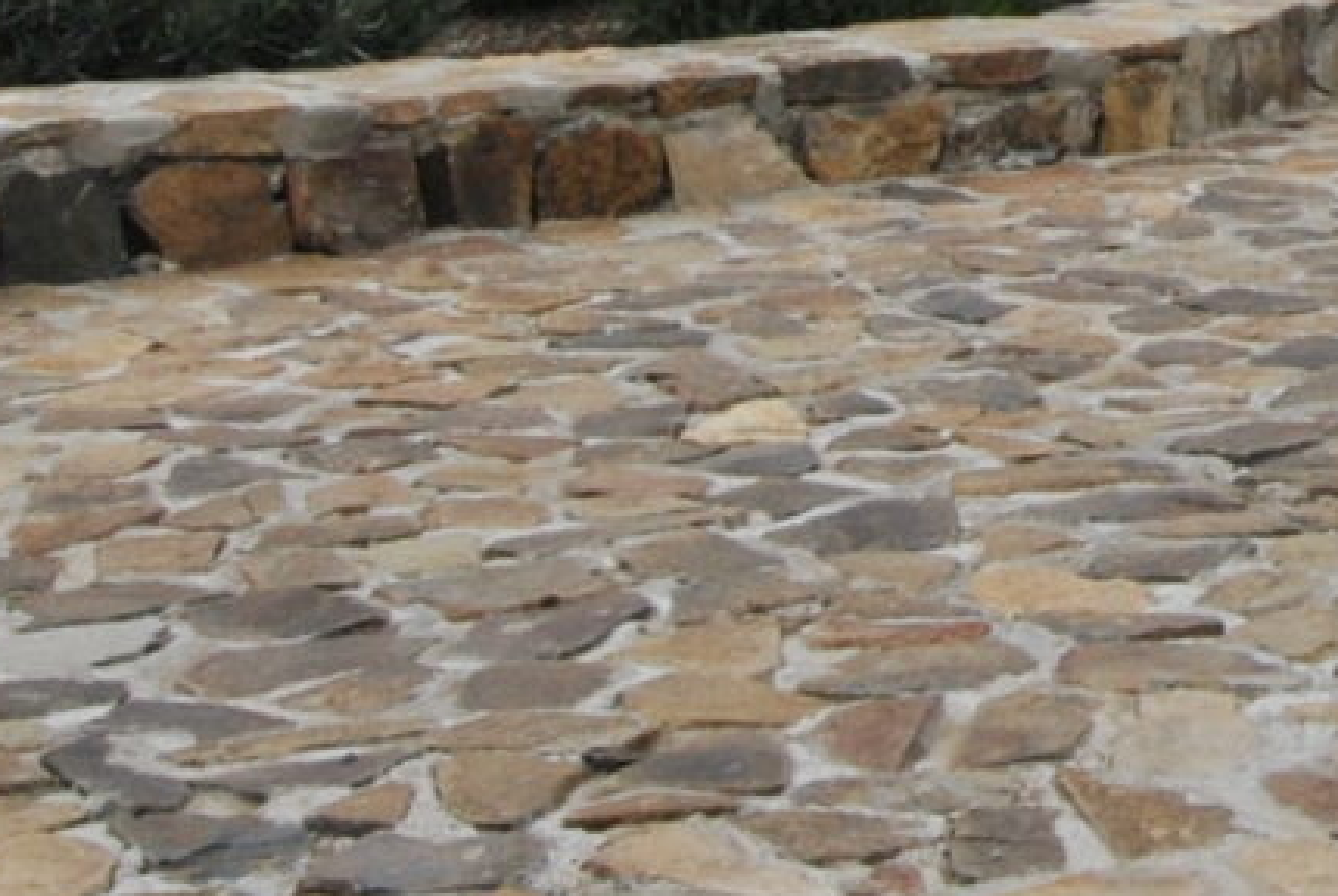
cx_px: 2250
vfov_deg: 11.2
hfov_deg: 15.6
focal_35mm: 116
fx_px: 4316
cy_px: -632
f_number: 11
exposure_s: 1/400
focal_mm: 13
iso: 200
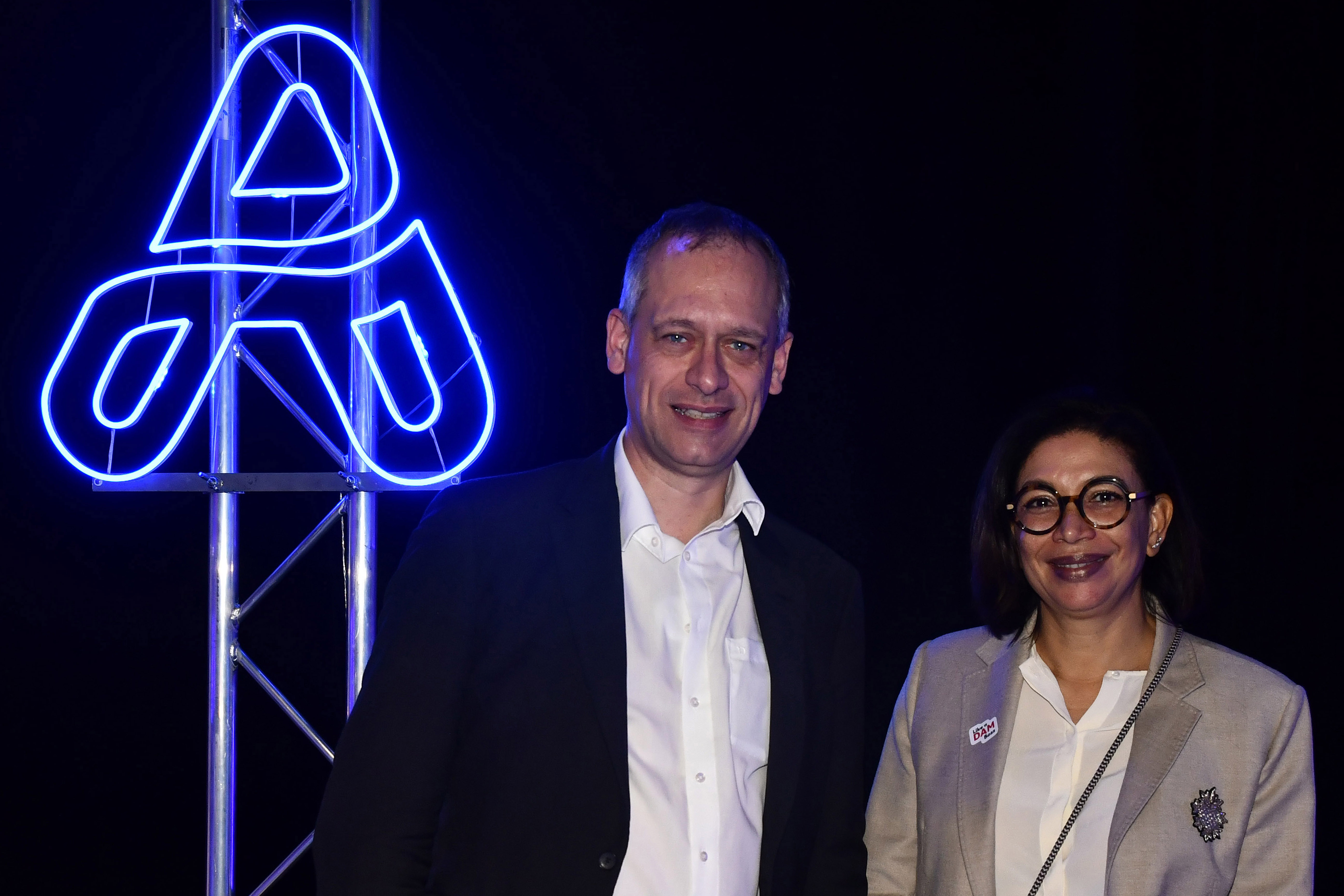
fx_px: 1456
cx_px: 672
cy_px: 448
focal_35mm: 39
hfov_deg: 49.6
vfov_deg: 34.2
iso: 800
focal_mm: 26
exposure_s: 1/100
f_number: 5.6
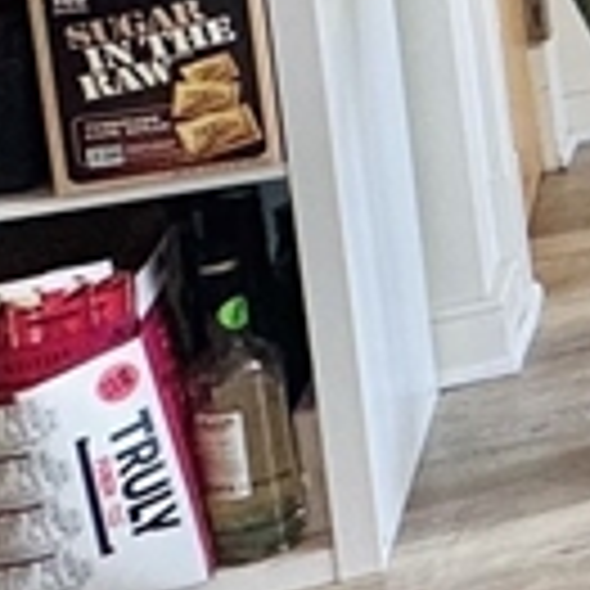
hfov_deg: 10.6
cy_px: -270
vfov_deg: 16.5
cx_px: 1874
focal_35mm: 97
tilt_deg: -7.9
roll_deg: -0.3
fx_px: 1870
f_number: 2.2
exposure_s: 1/99
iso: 50
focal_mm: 2.22
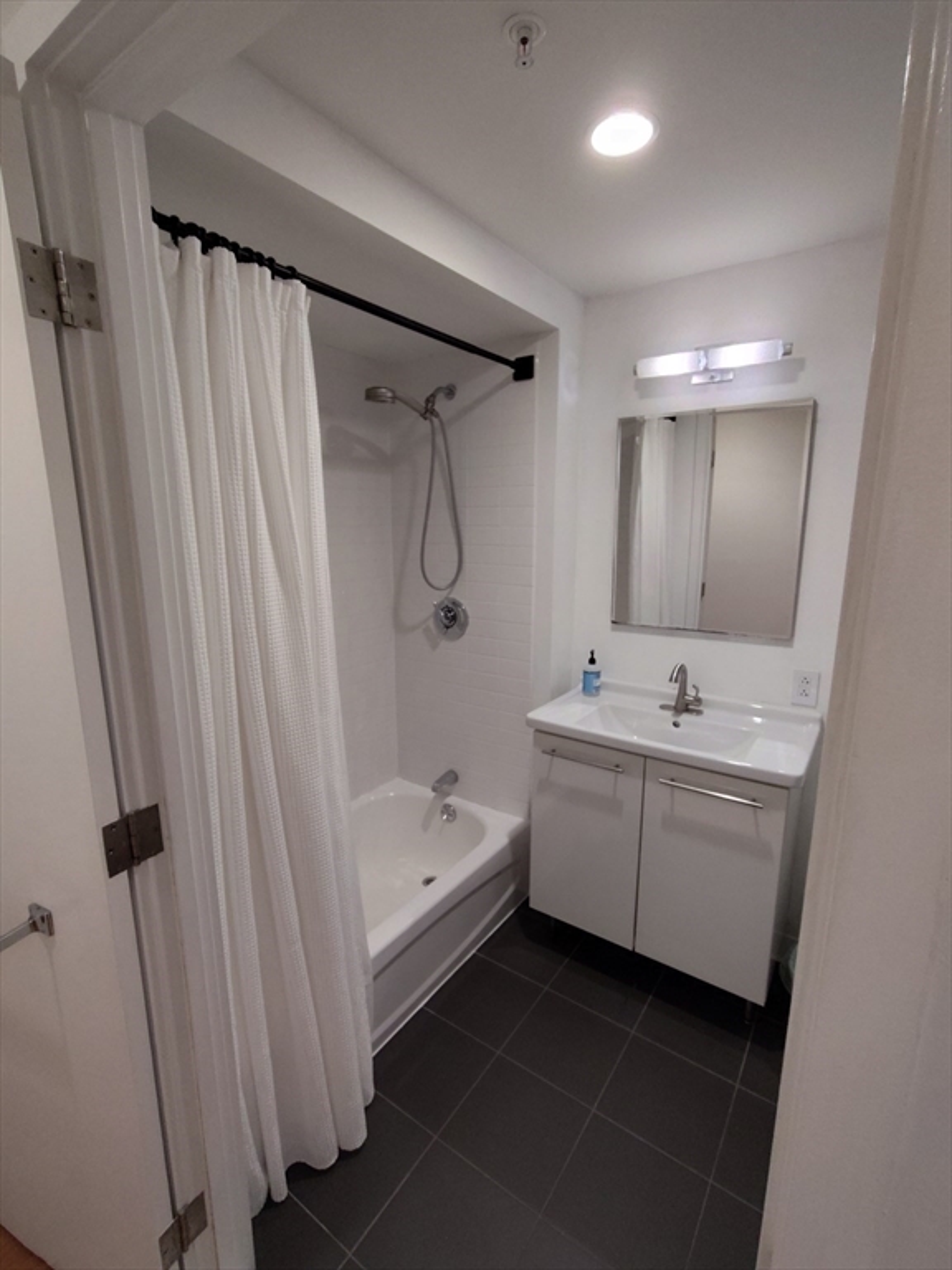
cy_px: 635
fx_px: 587
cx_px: 476
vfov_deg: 94.5
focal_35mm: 16
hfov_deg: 78.1
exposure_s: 1/30
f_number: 2.2
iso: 641
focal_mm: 1.66
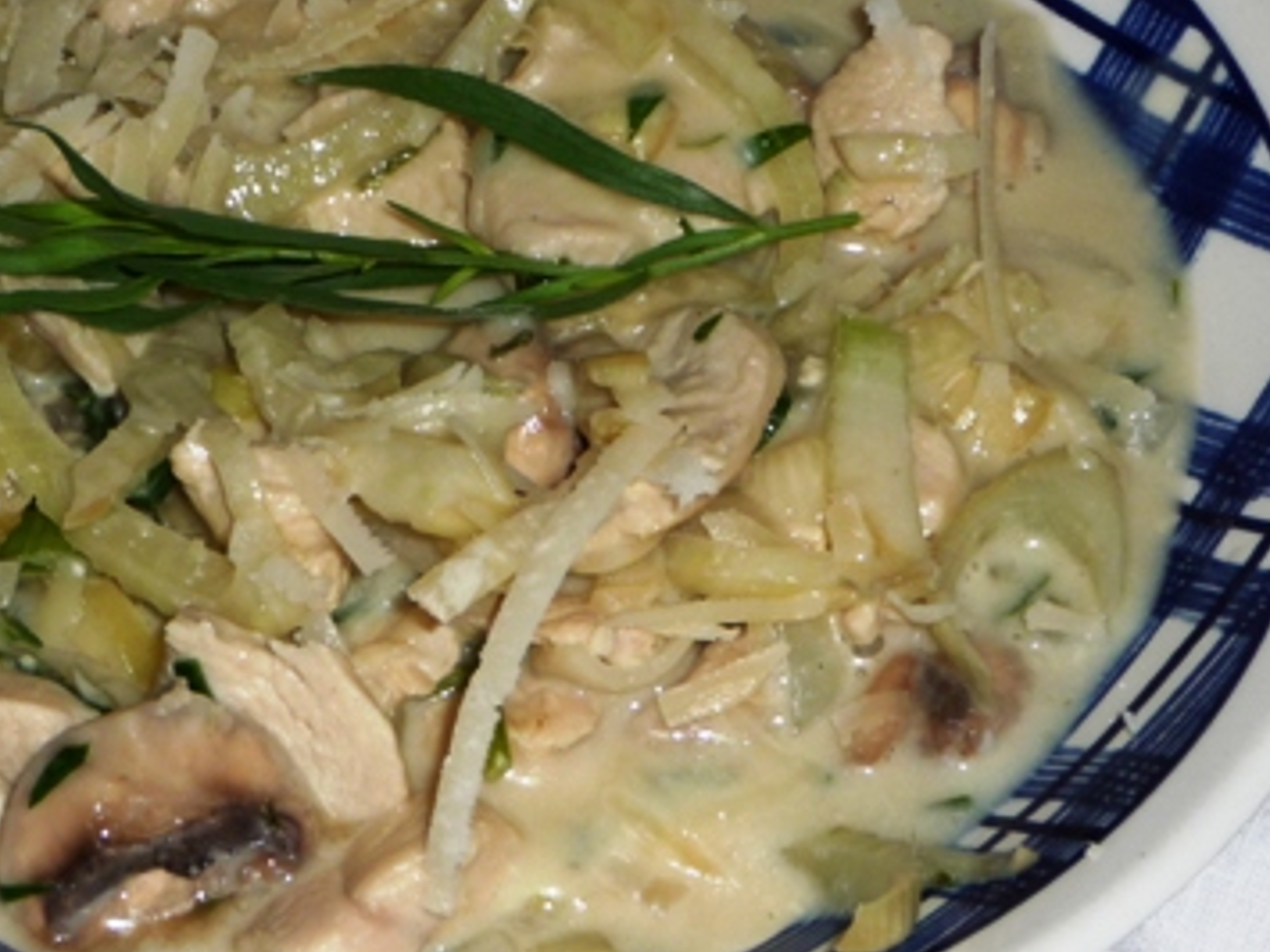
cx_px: 408
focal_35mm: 139
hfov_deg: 14.2
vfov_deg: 10.7
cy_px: 433
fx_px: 5098
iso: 100
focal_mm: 13.1
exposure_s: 1/40
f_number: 4.6
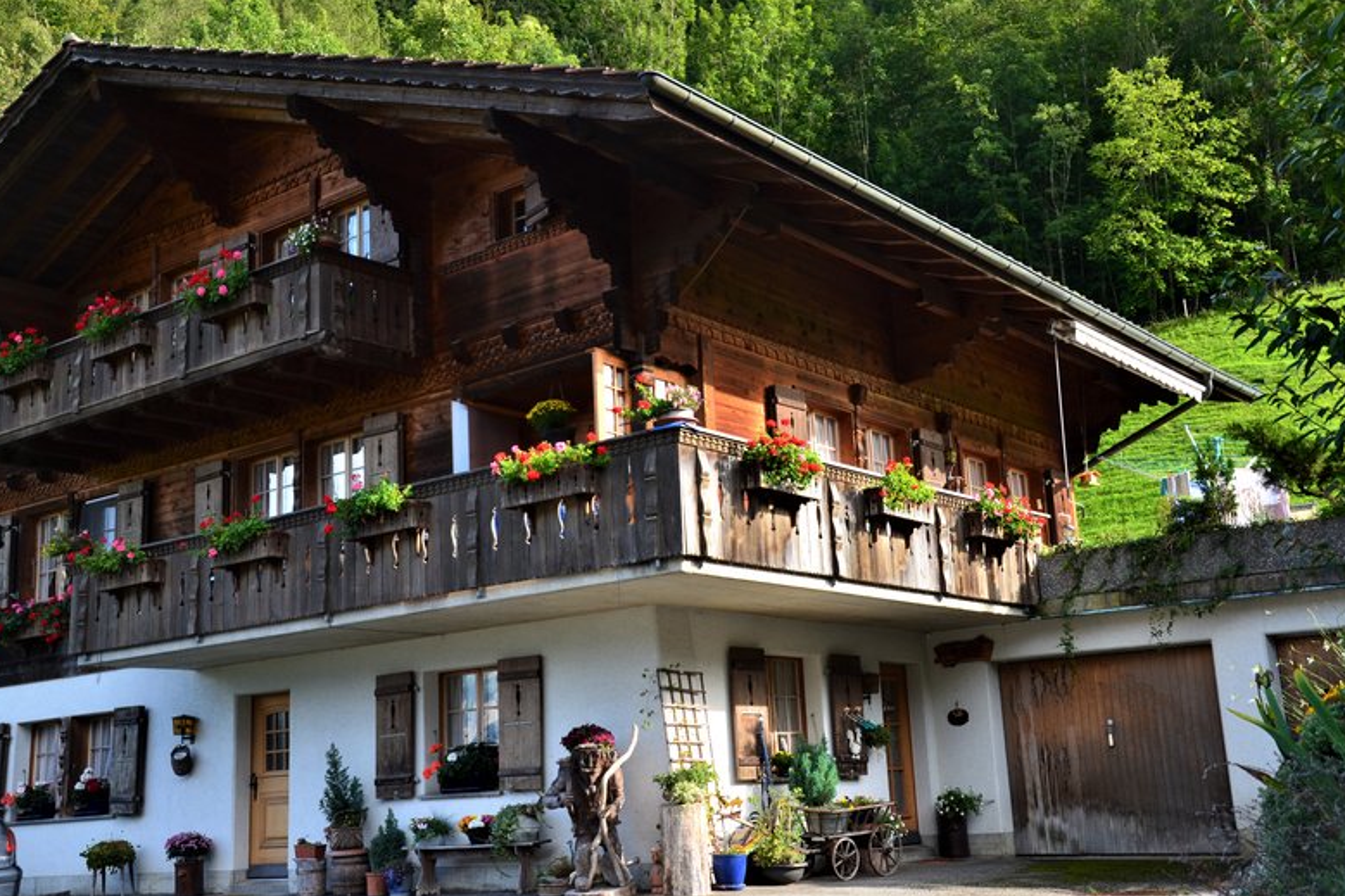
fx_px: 1494
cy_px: 456
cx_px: 670
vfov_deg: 33.4
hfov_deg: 48.5
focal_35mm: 40
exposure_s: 1/60
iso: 320
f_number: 8
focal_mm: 26
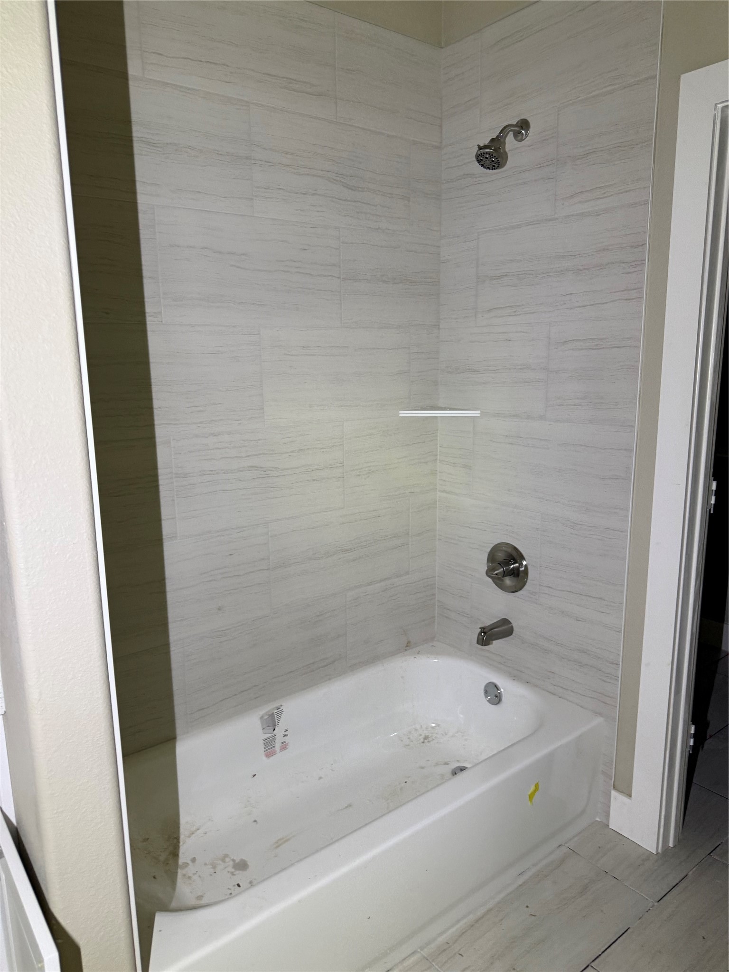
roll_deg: -0.2
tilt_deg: -10.8
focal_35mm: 24
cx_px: 364
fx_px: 674
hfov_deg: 56.8
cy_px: 486
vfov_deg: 71.6
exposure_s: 1/60
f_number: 1.78
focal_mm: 6.76
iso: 250
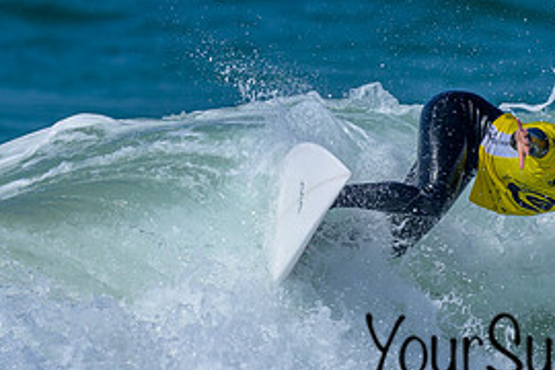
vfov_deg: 0.6
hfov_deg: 0.9
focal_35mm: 2358
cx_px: 355
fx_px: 36350
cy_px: 346
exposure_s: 1/2000
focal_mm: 800
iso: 160
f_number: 6.3
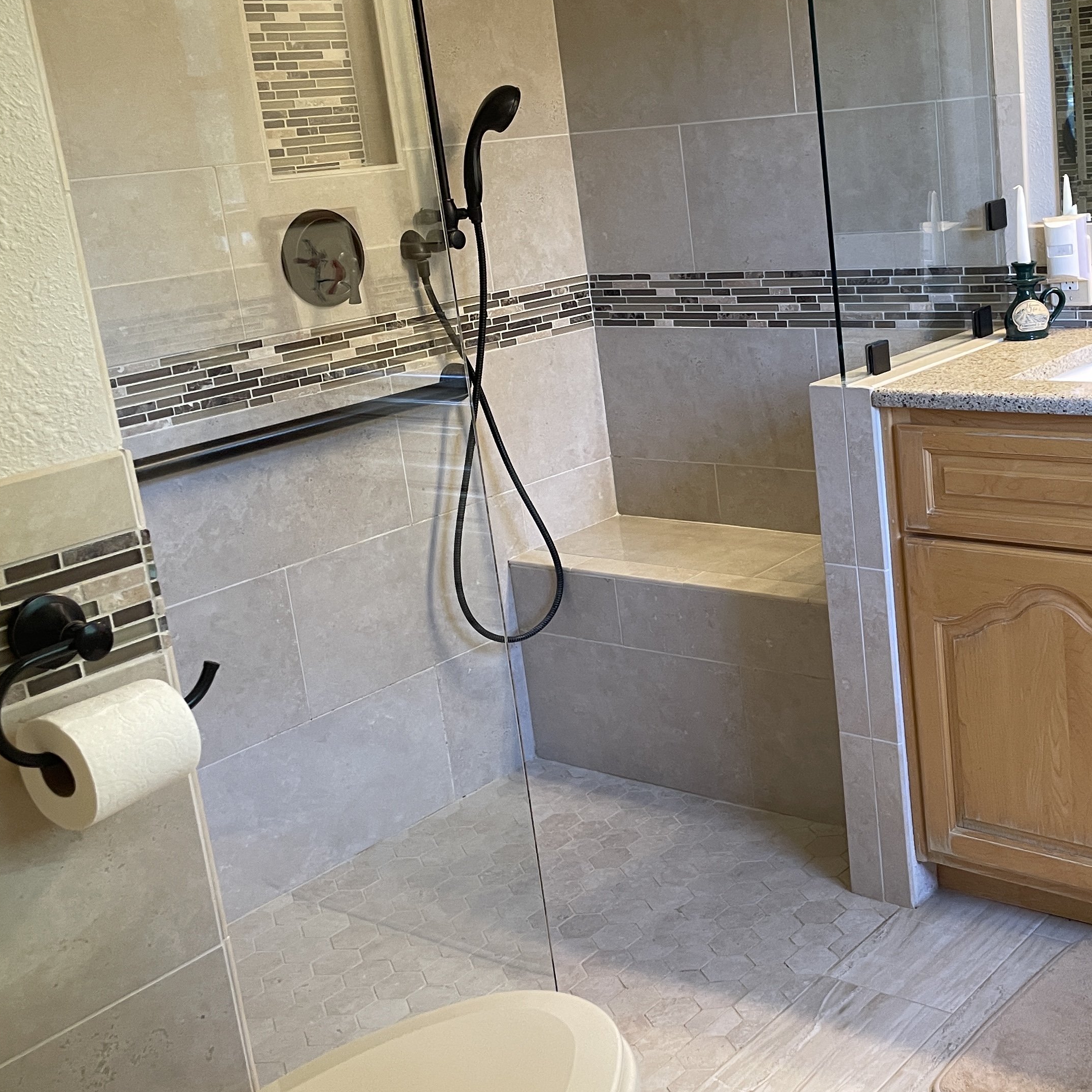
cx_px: 779
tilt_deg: -14.4
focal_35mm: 43
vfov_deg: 39.1
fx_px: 1535
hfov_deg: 38.4
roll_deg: +5.7
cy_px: 483
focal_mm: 4.2
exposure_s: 1/60
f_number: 1.6
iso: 80
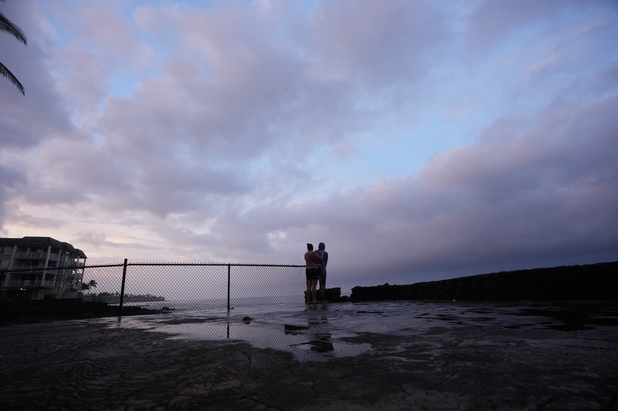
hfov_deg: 96.8
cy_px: 206
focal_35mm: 16
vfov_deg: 73.7
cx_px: 309
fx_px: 275
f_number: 5.6
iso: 1250
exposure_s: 1/160
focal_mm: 16
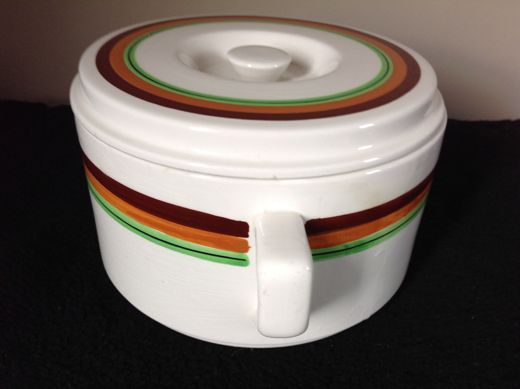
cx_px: 260
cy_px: 194
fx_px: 525
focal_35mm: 35
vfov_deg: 40.6
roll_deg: -2.3
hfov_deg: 52.7
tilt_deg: -34.1
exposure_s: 1/15
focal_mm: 4.28
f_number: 2.4
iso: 64
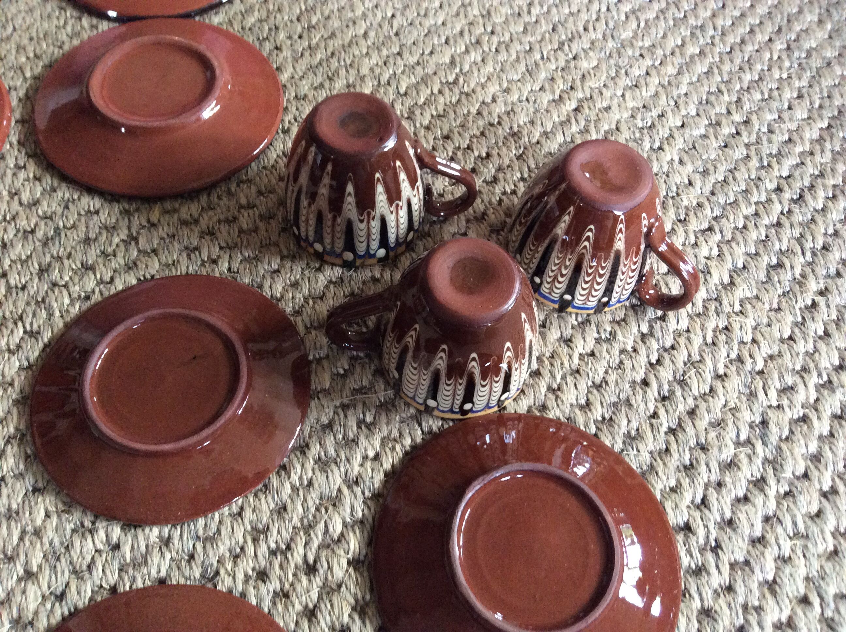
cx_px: 423
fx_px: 781
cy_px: 316
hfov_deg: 56.9
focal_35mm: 32
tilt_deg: -59.5
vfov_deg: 44.1
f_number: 2.4
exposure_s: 1/24
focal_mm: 3.3
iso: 250
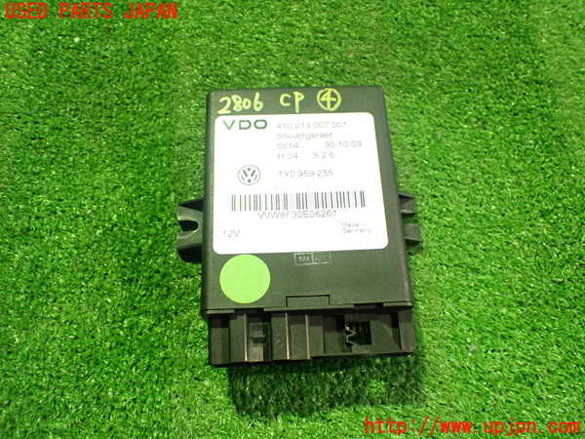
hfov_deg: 60.0
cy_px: 220
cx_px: 292
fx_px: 507
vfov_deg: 46.8
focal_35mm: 30
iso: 800
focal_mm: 5.4
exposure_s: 1/30
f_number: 2.3
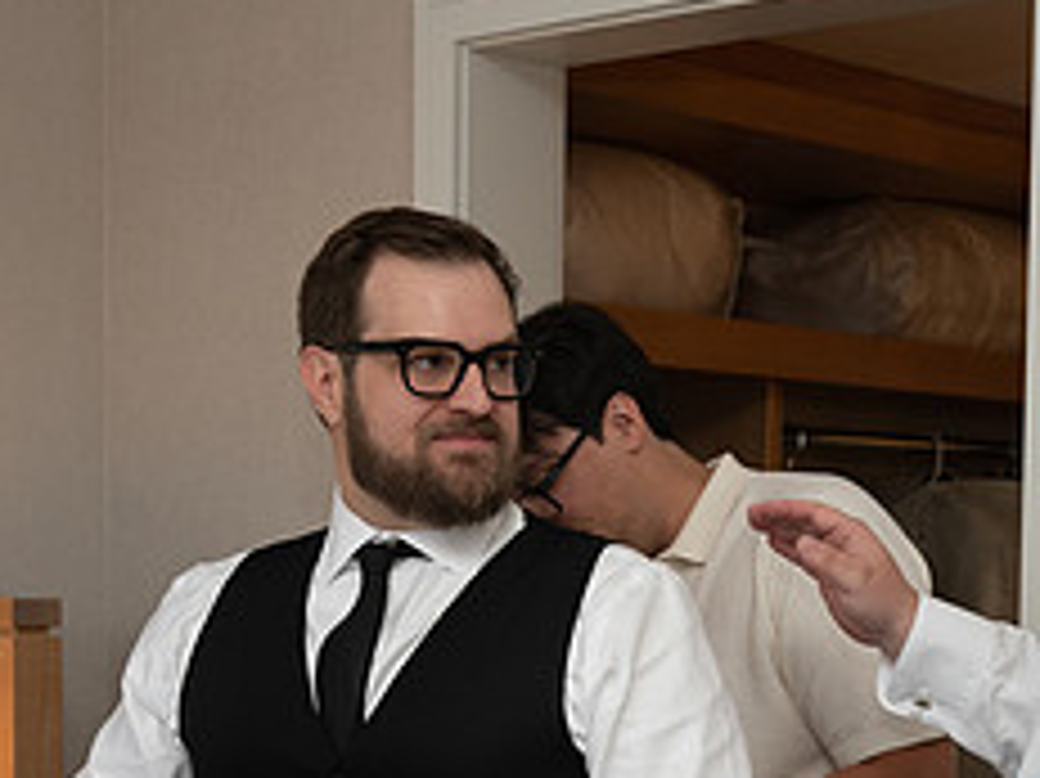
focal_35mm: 87
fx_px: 2612
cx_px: 761
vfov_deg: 16.6
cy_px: 771
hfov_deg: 22.3
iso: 800
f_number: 4
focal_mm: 36
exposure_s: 1/200
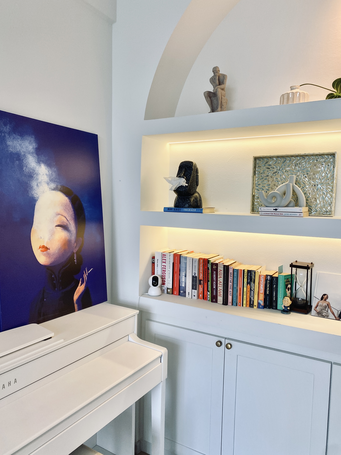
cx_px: 170
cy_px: 228
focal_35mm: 26
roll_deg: -1.3
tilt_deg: -4.5
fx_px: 341
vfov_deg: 67.3
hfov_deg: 53.1
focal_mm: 4.25
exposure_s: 1/104
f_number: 1.8
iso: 125
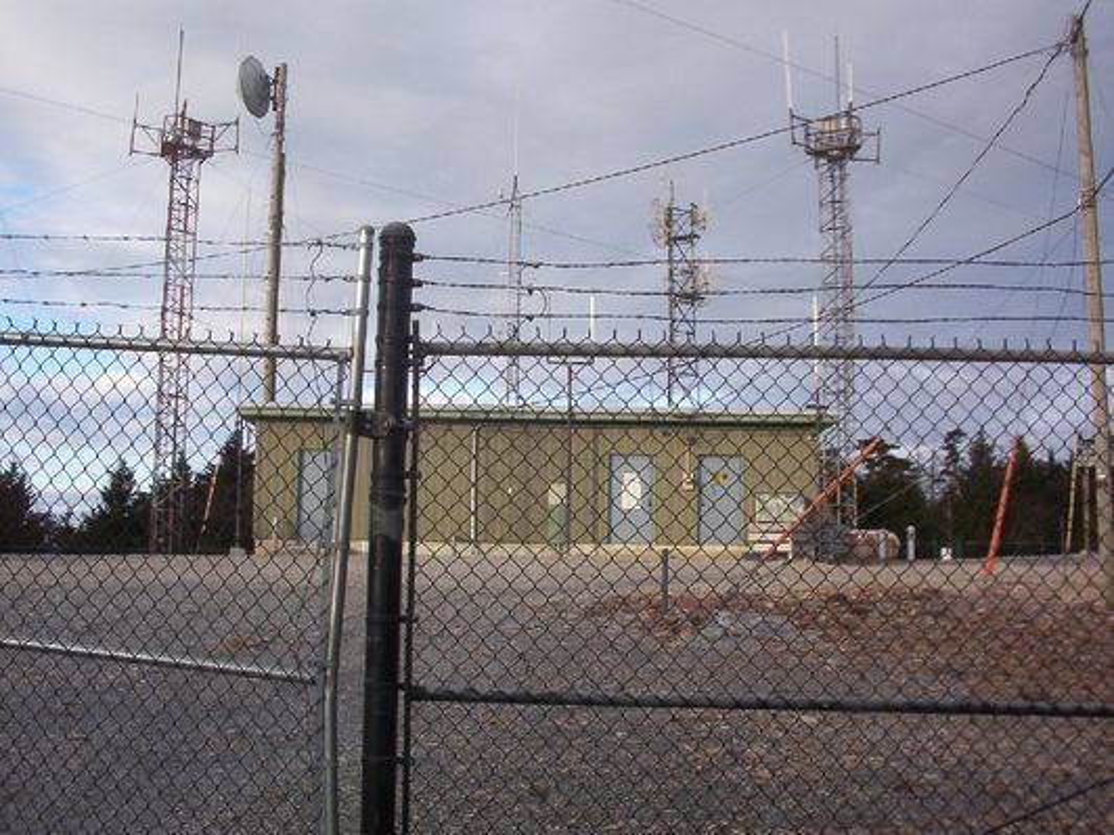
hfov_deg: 47.9
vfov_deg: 36.8
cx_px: 557
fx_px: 1255
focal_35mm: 39
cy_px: 418
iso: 100
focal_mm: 6
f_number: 4.5
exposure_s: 1/275
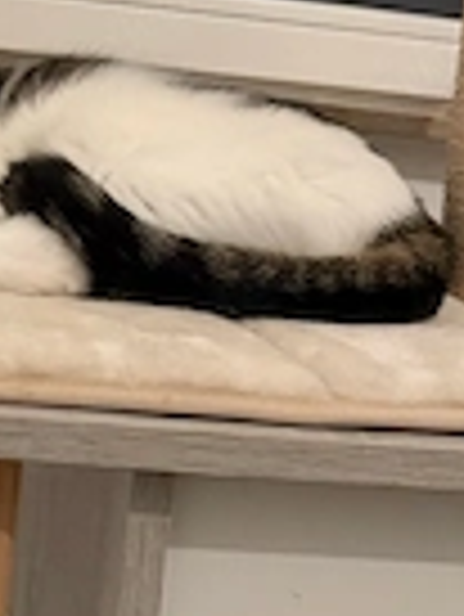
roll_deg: -6.8
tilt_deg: -0.7
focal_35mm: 70
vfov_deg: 26.9
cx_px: -104
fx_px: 1249
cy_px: 72
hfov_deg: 19.7
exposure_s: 1/50
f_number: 1.78
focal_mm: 6.76
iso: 800
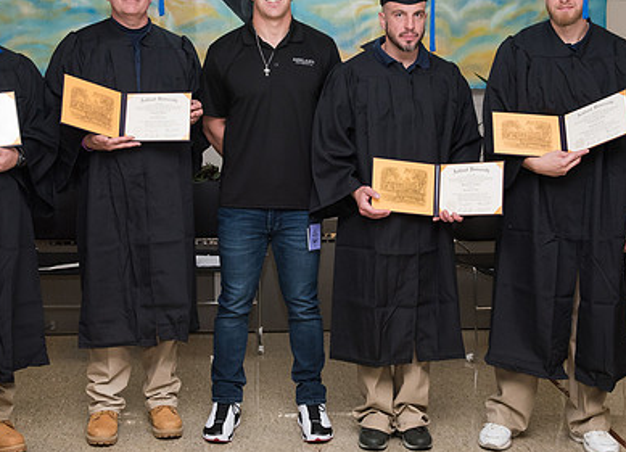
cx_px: 282
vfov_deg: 23.8
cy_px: 187
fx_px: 1071
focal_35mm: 60
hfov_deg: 32.6
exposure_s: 1/160
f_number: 7.1
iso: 2000
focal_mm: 36
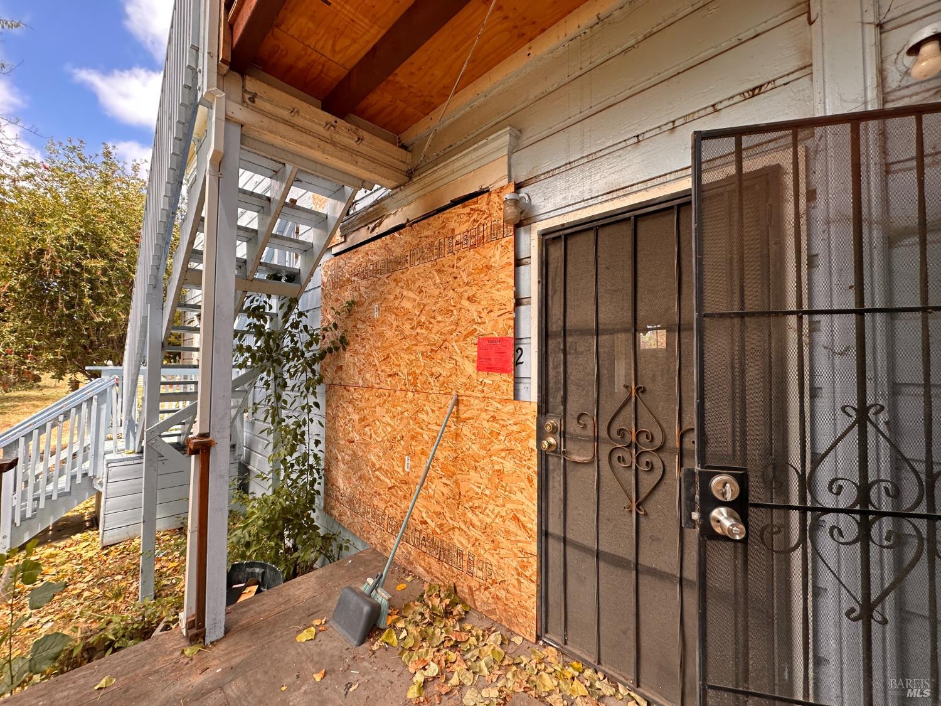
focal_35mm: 14
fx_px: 381
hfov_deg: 102.1
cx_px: 470
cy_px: 353
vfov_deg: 85.7
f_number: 2.2
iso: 40
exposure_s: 1/203
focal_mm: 2.22
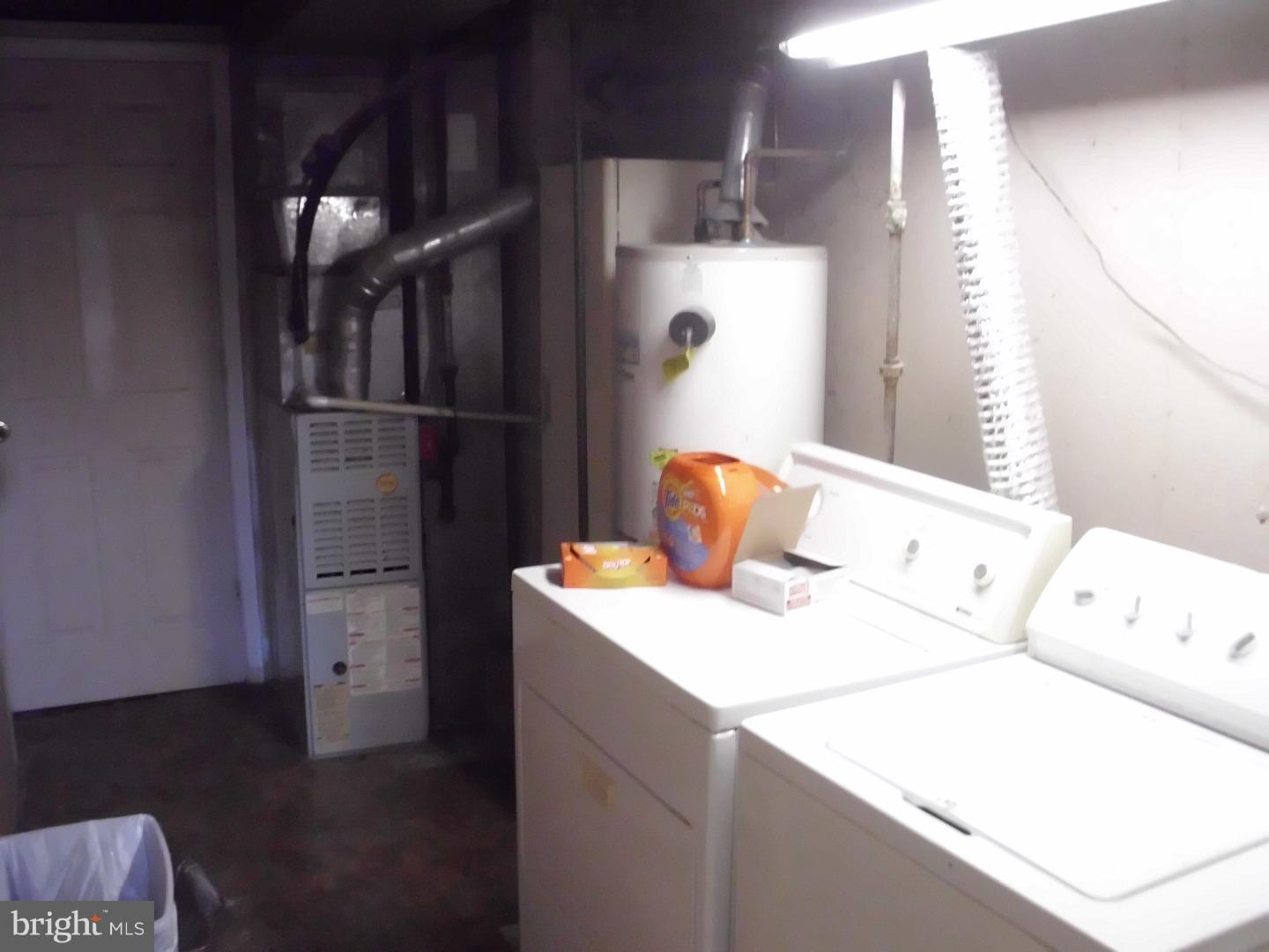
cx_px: 634
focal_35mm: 38
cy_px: 476
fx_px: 1393
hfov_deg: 49.0
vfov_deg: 37.7
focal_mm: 6.3
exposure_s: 1/60
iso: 1600
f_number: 2.9
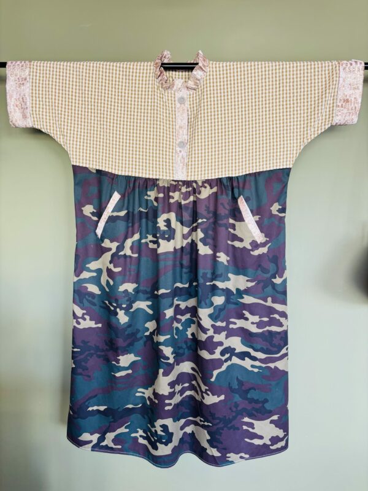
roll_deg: -1.6
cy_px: 246
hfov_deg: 53.1
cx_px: 184
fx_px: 369
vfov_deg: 67.3
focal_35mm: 26
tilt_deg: -7.3
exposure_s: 1/100
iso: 80
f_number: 1.6
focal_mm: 5.96
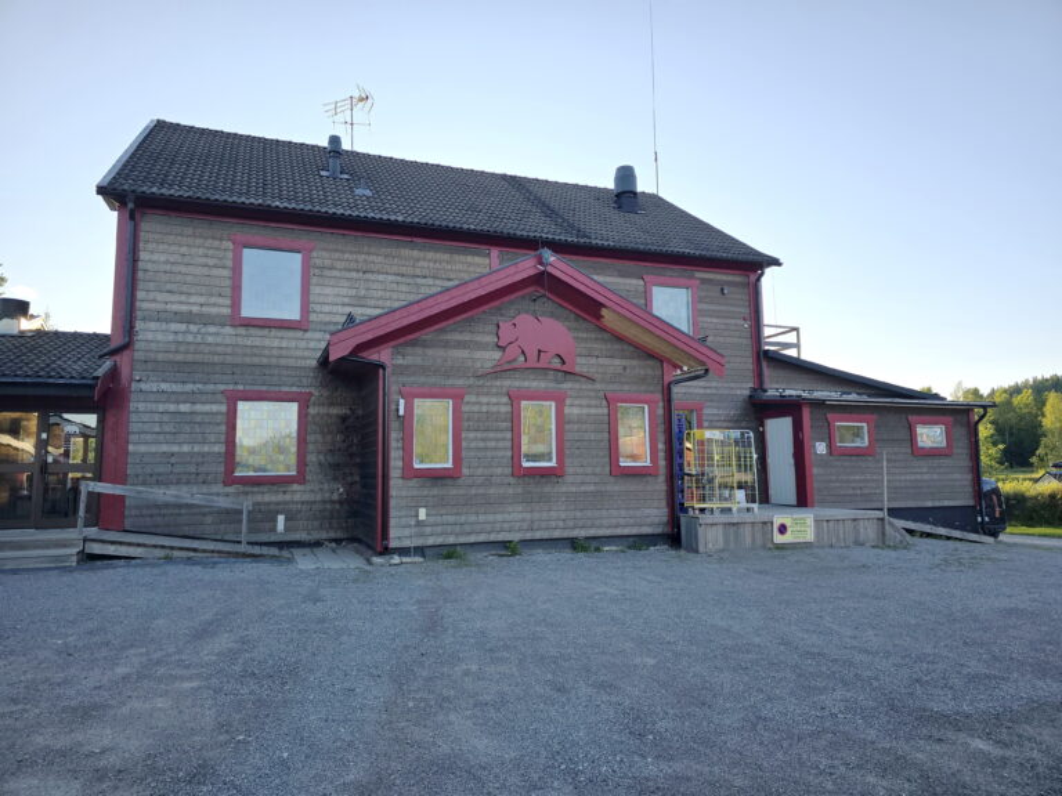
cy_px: 398
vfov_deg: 58.9
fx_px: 706
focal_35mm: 23
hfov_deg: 73.9
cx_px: 531
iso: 12
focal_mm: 6.3
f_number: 1.7
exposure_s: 1/266
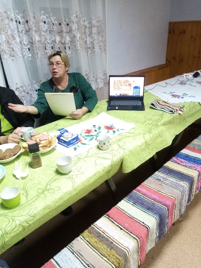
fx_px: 201
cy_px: 134
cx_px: 100
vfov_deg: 67.3
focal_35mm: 26
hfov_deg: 53.1
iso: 675
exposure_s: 1/25
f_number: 1.8
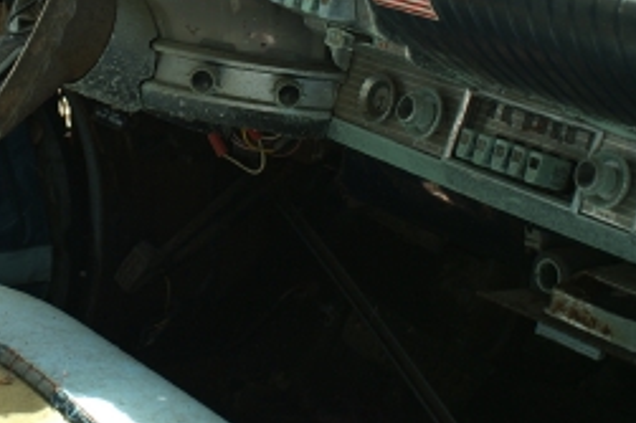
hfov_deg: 19.0
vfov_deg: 12.7
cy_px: 29
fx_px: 1889
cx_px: 155
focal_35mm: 107
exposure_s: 1/100
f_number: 4.5
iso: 125
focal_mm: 28
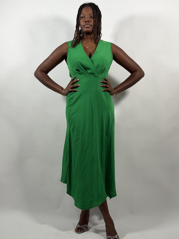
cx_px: 90
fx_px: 331
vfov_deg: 39.7
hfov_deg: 30.3
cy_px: 120
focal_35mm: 48
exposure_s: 1/100
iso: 64
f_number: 1.78
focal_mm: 6.76
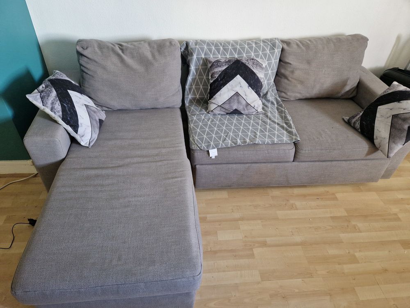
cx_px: 205
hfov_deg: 73.9
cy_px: 154
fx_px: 272
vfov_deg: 58.9
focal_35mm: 23
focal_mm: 5.4
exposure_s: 1/100
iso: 800
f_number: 1.8
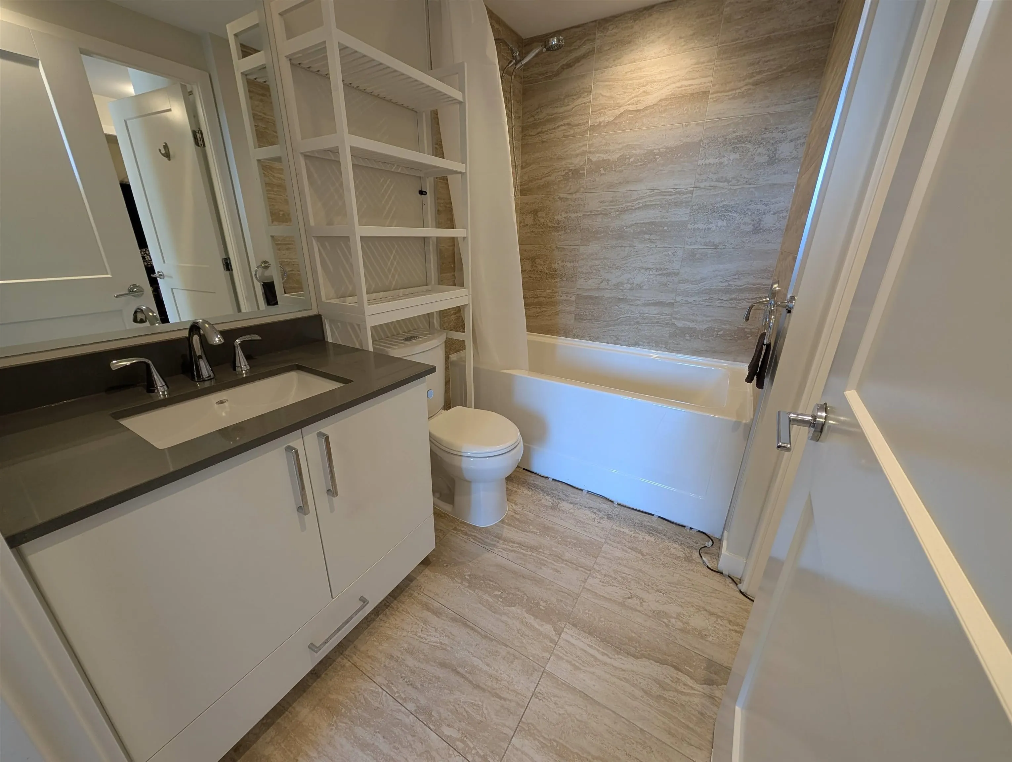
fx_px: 351
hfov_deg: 110.5
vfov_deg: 94.6
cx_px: 506
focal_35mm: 12
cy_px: 381
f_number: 1.7
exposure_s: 1/60
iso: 78
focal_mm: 2.02
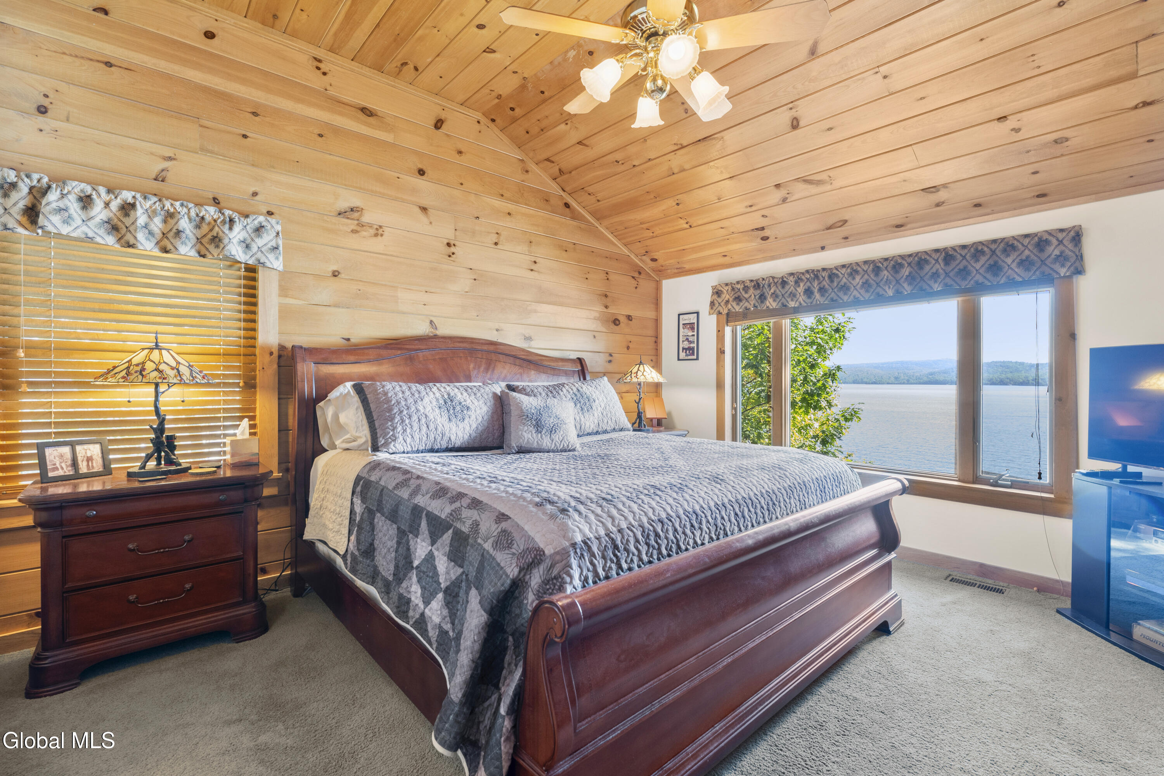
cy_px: 388
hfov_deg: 98.2
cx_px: 582
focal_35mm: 16
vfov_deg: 75.1
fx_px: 504
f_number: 6.3
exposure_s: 1/2.5
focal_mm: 15.6
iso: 800
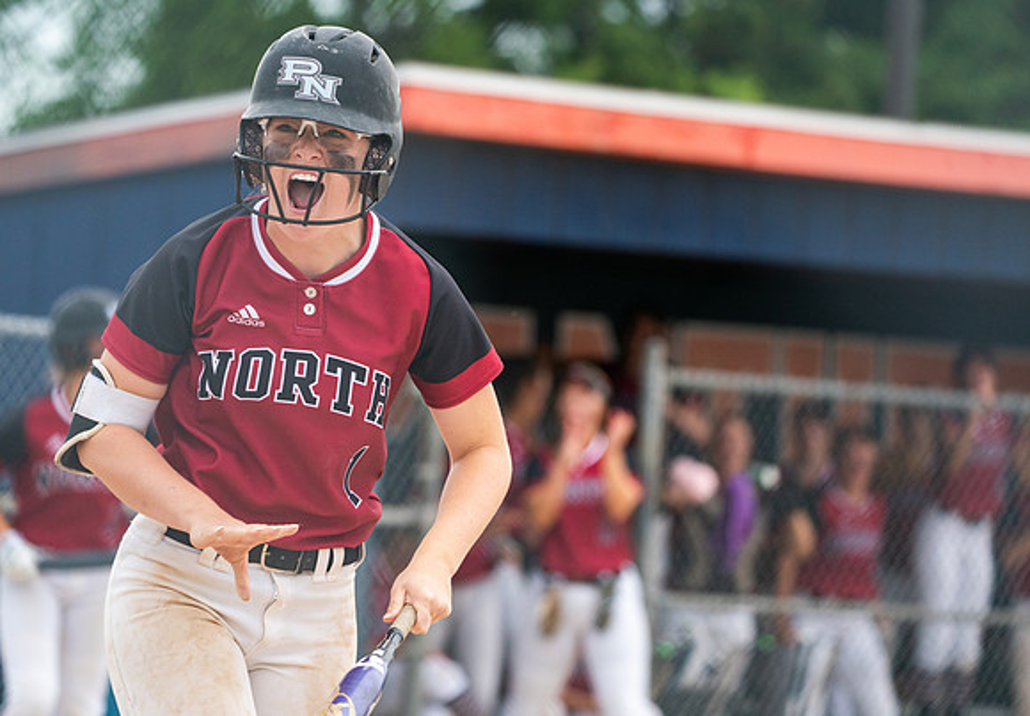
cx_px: 470
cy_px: 332
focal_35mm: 260
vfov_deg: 5.4
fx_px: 7531
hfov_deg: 7.8
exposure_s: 1/3200
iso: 800
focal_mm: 235
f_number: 5.6
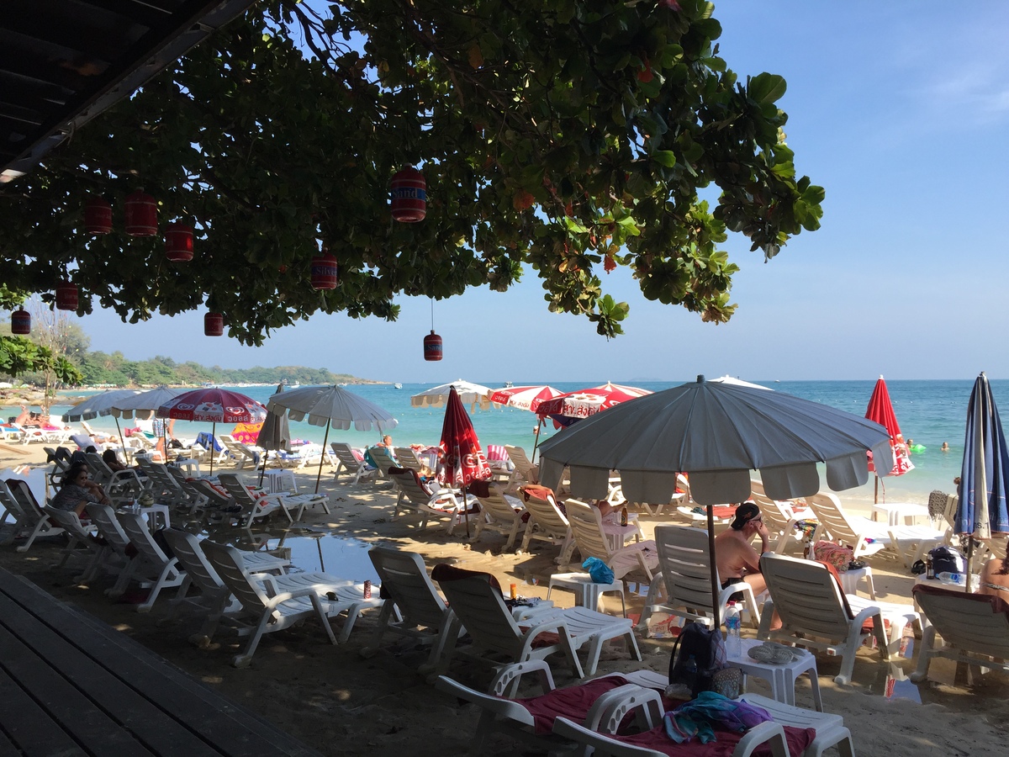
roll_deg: -0.5
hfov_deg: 61.7
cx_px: 504
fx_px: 845
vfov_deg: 48.2
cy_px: 378
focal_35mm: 29
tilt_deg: -0.2
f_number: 2.2
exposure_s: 1/1236
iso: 32
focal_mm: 4.15
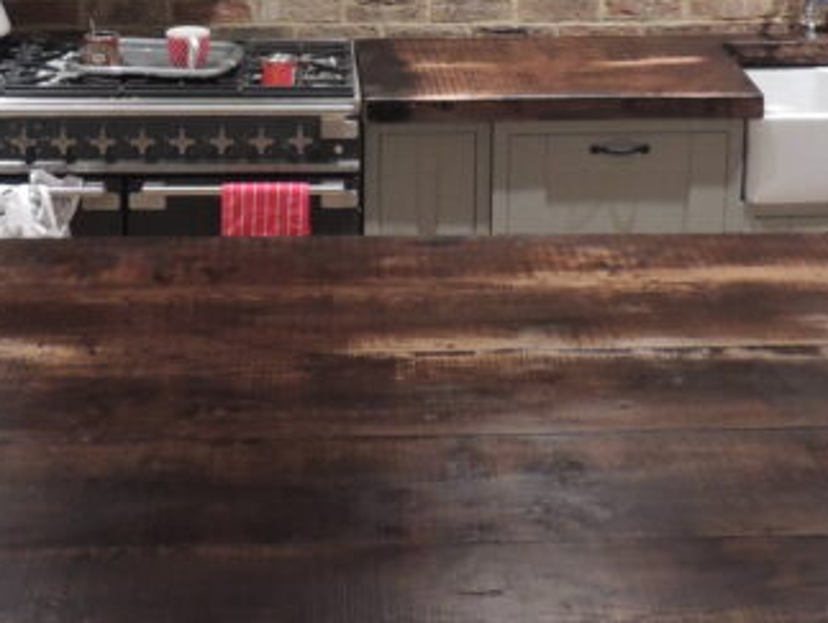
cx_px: 436
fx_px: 1820
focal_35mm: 76
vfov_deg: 18.9
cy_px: -10
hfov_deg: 25.6
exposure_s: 1/10
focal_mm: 4.3
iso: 400
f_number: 3
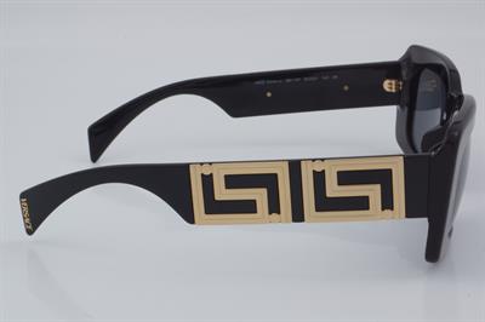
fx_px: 1010
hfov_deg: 27.0
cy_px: 161
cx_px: 242
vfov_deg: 18.2
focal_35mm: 75
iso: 100
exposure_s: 1/4
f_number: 32
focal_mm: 50
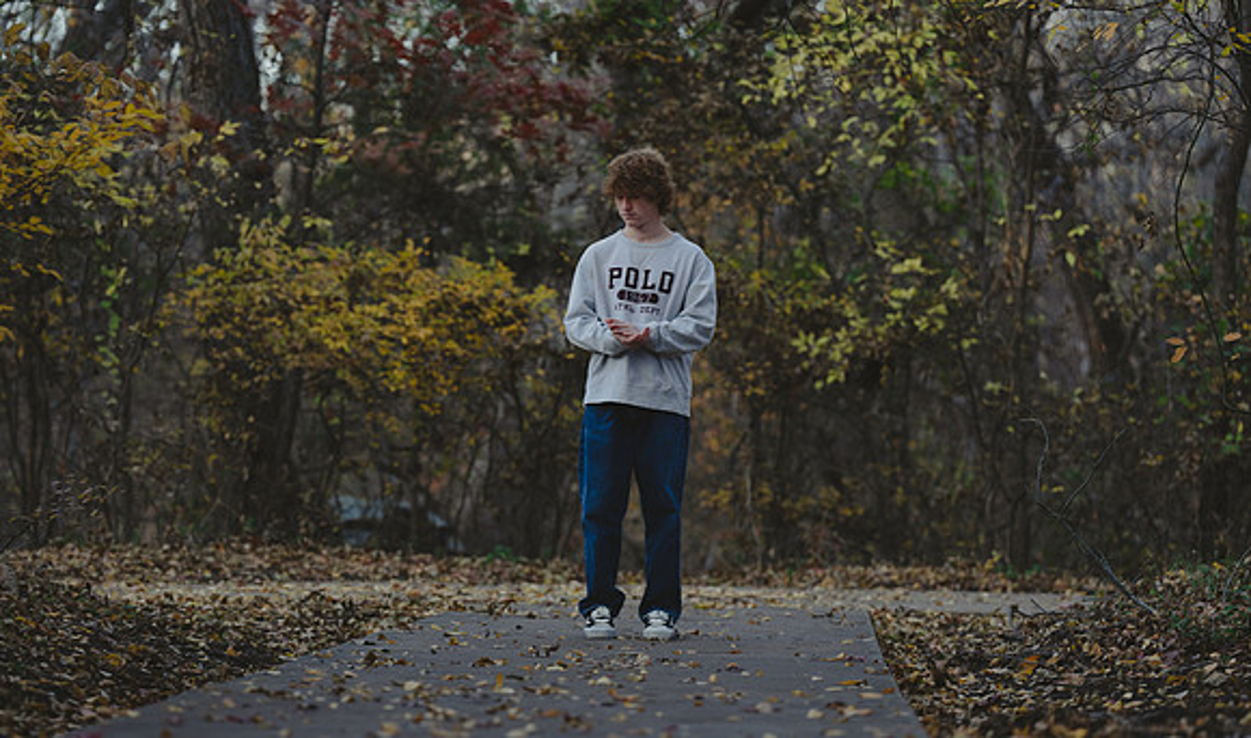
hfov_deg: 14.0
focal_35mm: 152
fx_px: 5103
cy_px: 385
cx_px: 587
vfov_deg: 8.3
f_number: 2.8
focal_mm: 135
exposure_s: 1/320
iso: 250
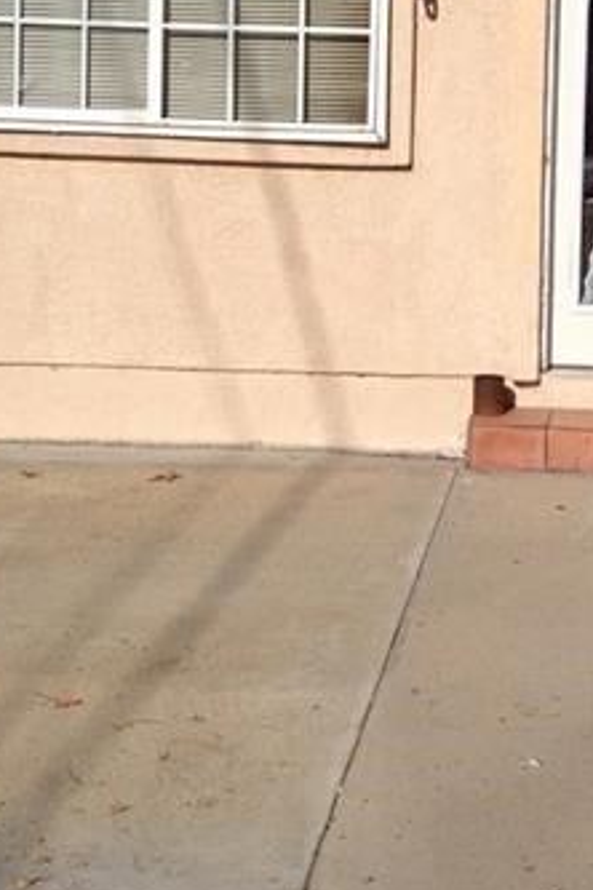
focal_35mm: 84
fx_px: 2075
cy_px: 222
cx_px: 518
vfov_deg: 23.9
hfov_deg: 16.1
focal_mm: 4.28
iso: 50
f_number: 2.4
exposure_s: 1/4608
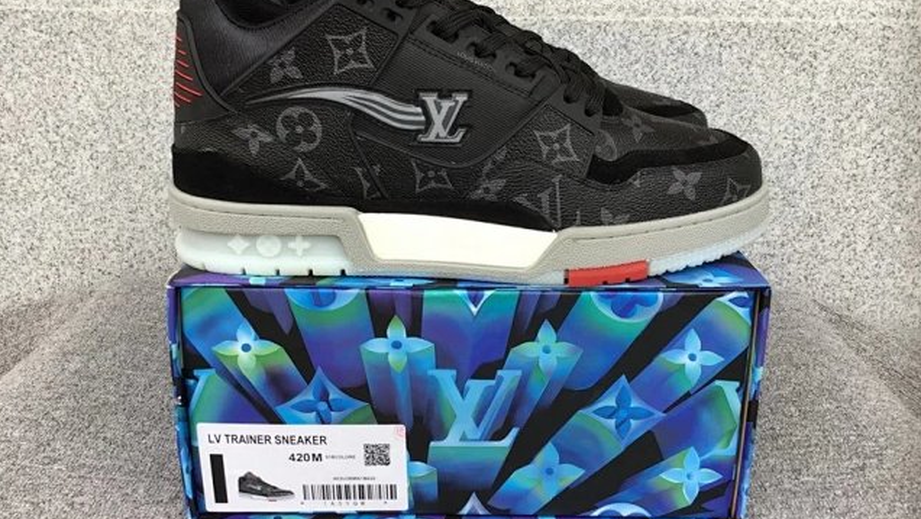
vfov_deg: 34.6
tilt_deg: -16.9
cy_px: 213
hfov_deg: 58.0
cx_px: 459
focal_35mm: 34
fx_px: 830
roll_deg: -0.8
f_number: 2.4
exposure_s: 1/50
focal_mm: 3.3
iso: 25
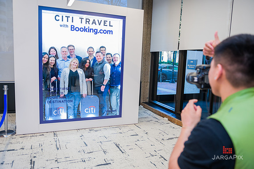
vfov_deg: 46.4
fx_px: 197
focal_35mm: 28
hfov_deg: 65.5
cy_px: 84
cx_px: 127
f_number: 4
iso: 1600
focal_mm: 28
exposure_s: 1/200
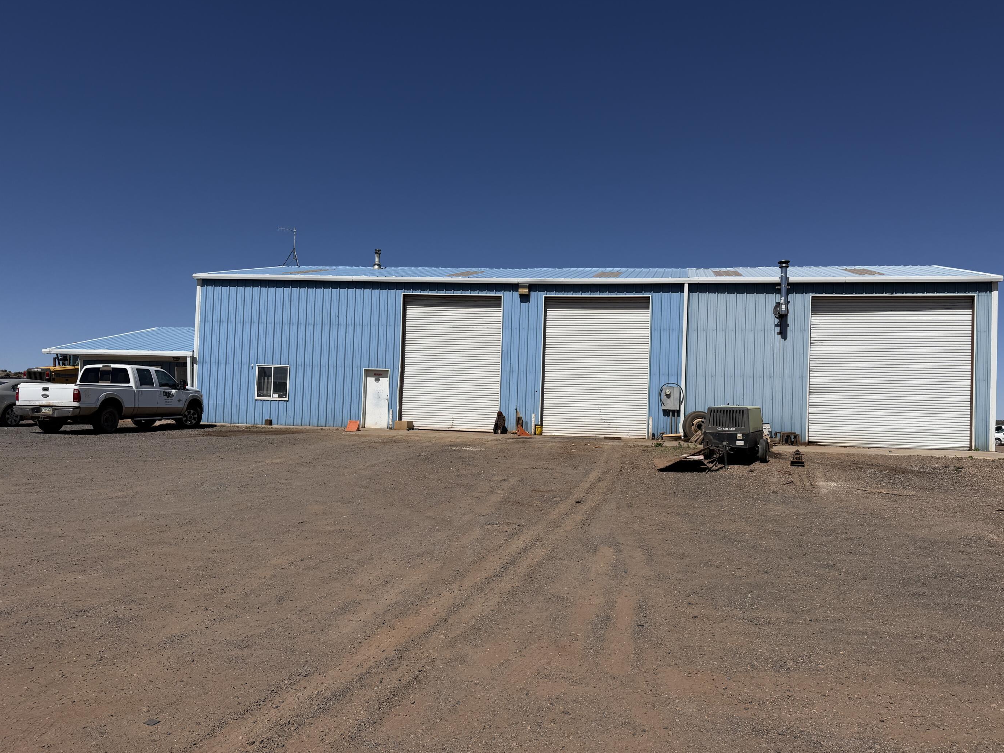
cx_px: 536
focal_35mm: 26
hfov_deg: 67.2
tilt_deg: +3.5
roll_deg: -0.5
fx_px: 754
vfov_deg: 53.0
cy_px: 401
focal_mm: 6.76
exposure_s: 1/10309
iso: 80
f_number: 1.78
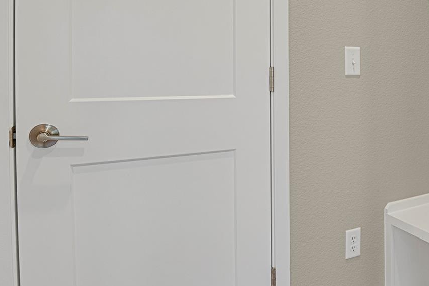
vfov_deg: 40.2
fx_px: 381
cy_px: 81
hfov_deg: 52.3
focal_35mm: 32
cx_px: 379
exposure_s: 3
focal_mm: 17
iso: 250
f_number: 8
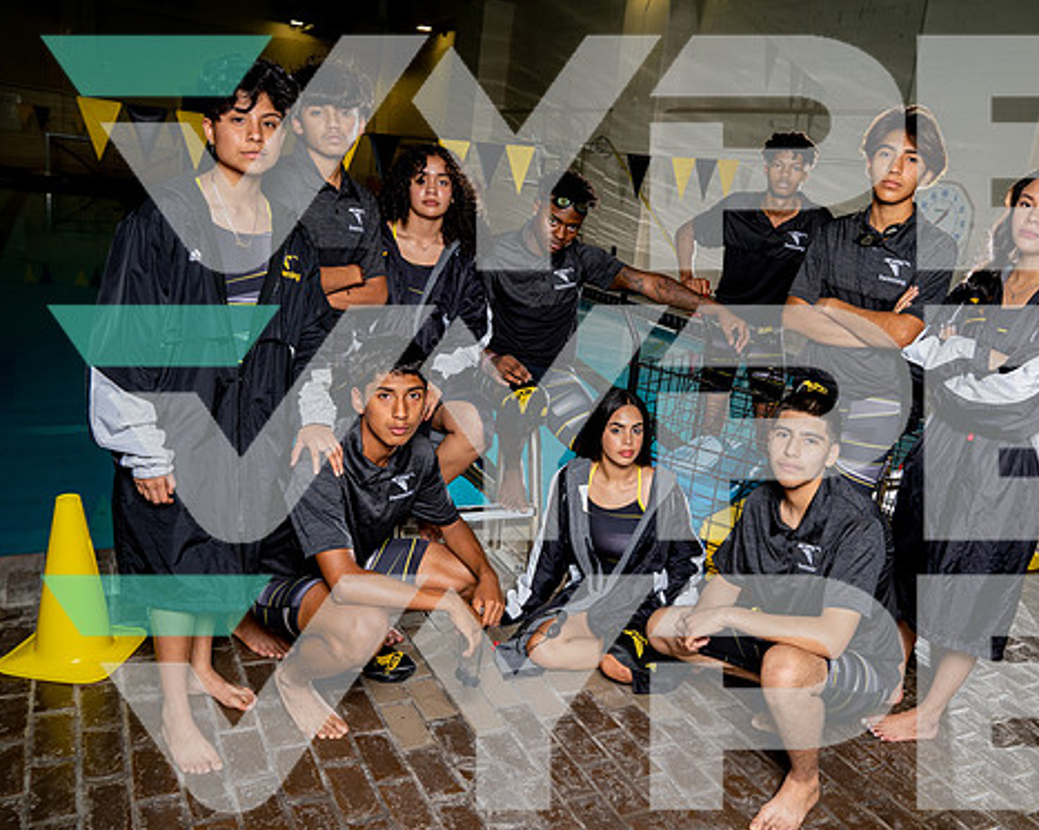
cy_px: 424
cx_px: 614
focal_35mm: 28
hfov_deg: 61.8
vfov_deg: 51.5
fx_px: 860
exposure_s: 1/250
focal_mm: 24
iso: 320
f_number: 7.1
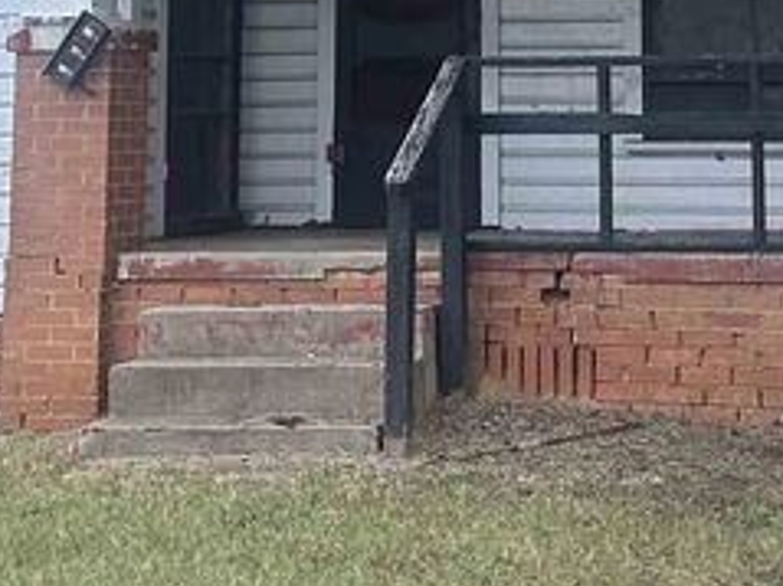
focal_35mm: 103
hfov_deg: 19.0
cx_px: 501
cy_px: -262
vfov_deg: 13.6
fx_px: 2329
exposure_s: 1/60
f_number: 1.78
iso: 125
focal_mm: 6.86
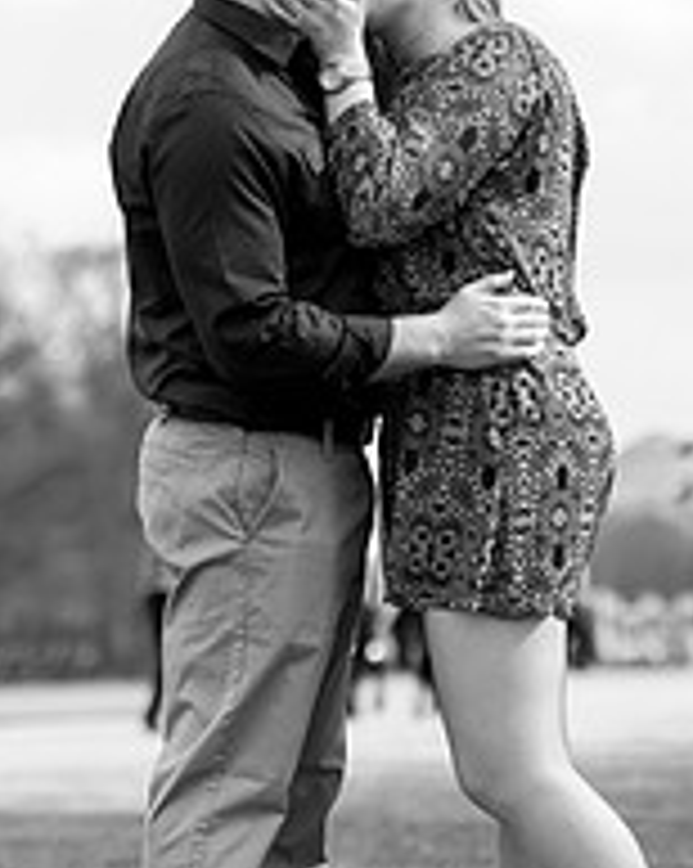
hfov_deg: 4.3
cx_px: 745
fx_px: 9141
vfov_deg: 5.4
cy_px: 354
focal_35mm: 356
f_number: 3.5
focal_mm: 105
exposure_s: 1/500
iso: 160
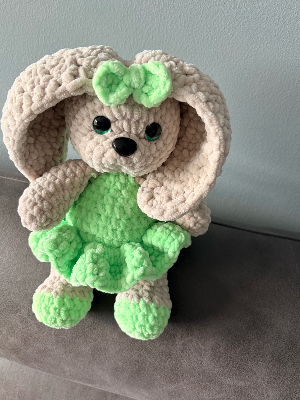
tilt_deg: -45.7
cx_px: 153
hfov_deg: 51.4
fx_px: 312
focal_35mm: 27
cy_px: 203
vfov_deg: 65.3
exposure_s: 1/73
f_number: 1.6
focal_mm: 5.96
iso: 125
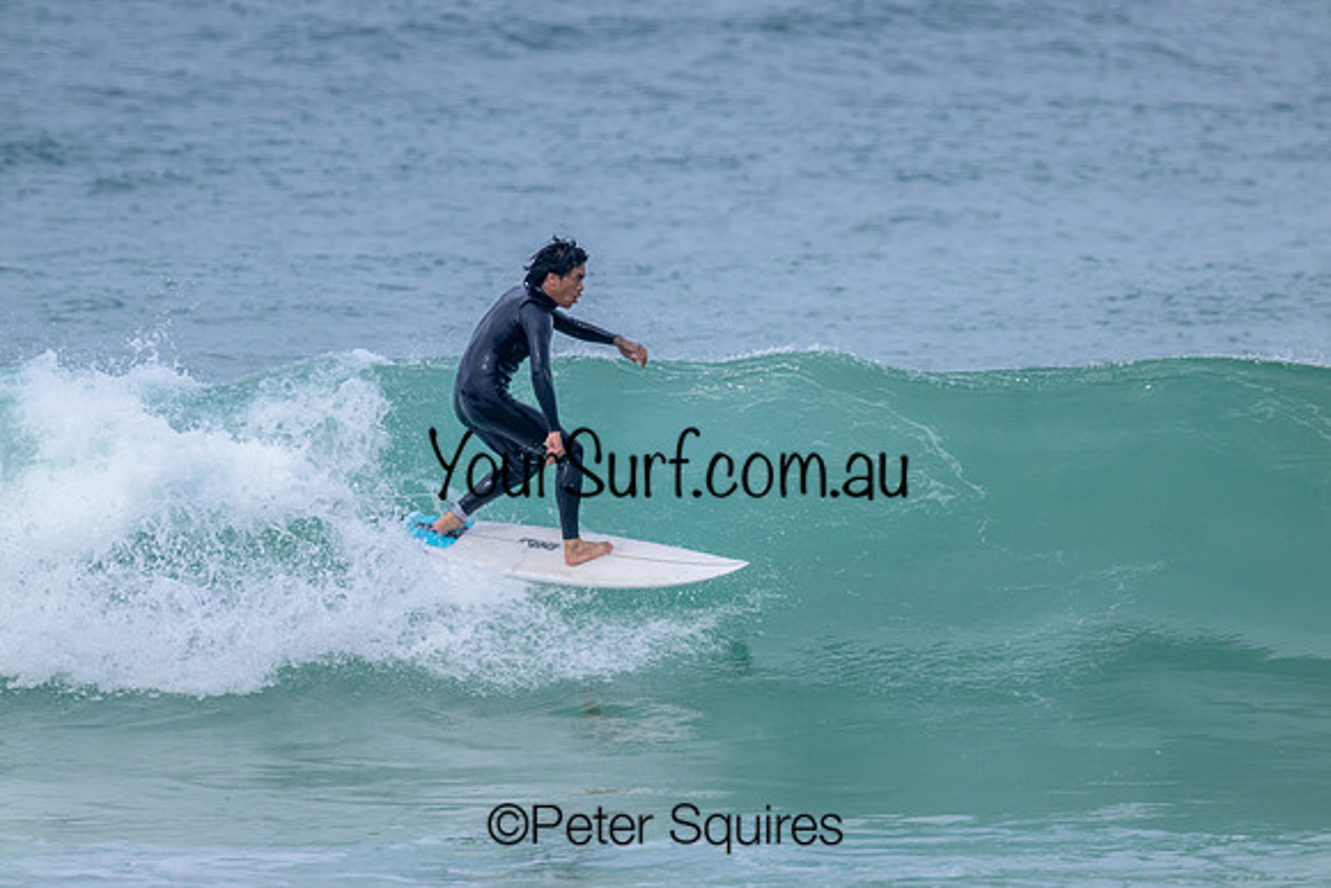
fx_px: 29583
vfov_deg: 1.7
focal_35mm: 800
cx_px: 666
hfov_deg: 2.6
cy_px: 444
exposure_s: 1/2000
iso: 900
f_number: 11
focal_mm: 800
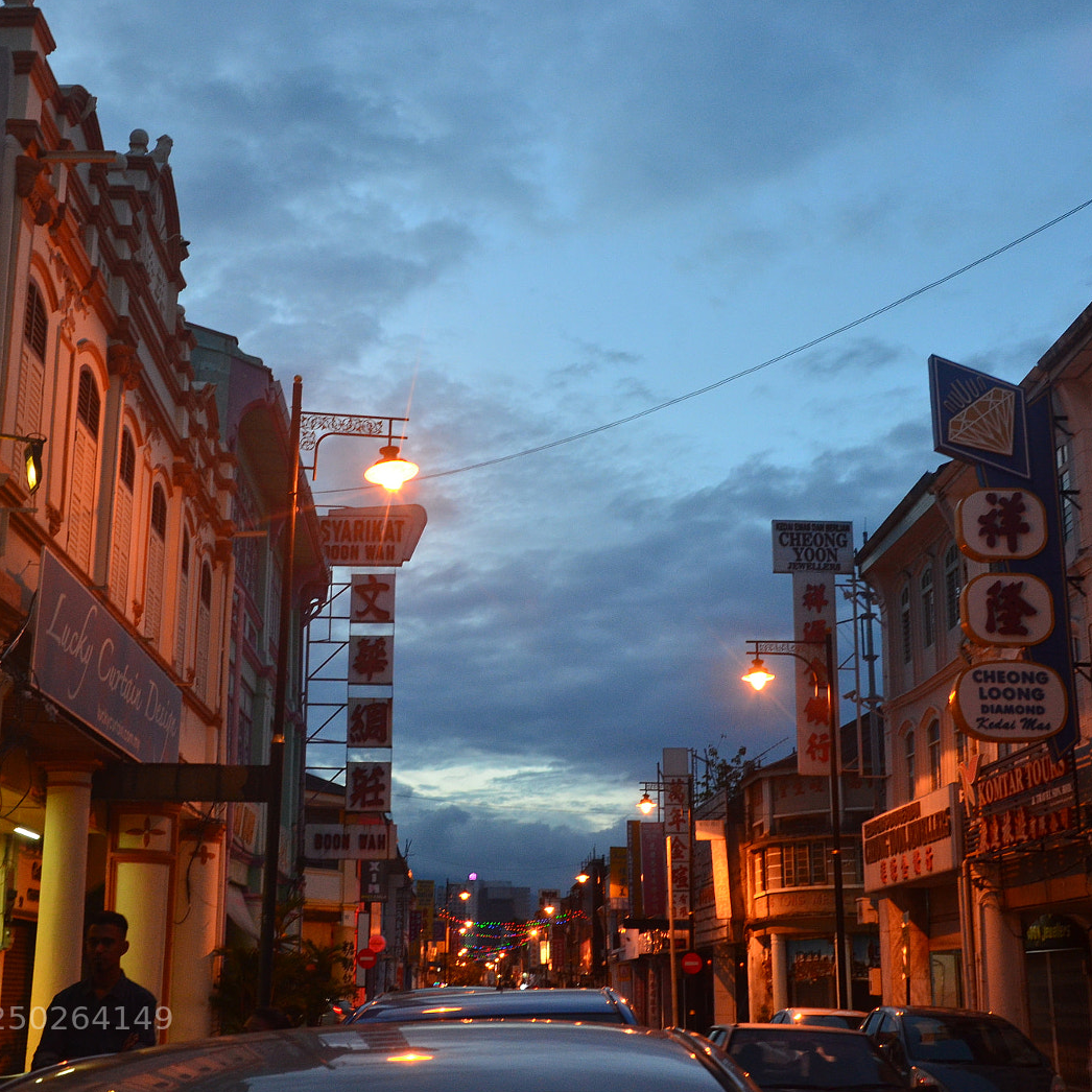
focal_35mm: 49
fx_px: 1736
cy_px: 548
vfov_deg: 34.9
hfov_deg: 34.8
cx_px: 461
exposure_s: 1/25
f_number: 7.1
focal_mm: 25
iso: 800
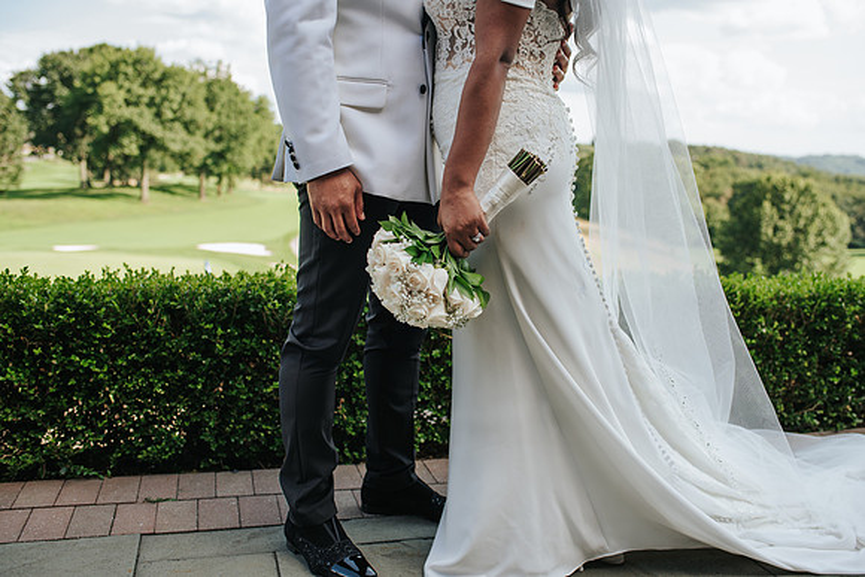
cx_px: 456
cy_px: 275
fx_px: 893
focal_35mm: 37
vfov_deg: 35.8
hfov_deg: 51.7
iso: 100
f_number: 3.2
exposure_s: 1/320
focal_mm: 35
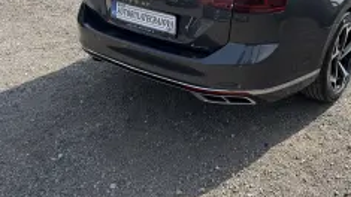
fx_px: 372
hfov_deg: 48.4
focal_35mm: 40
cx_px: 267
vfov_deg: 28.6
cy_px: 21
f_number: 1.78
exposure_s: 1/3759
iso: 100
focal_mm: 6.76
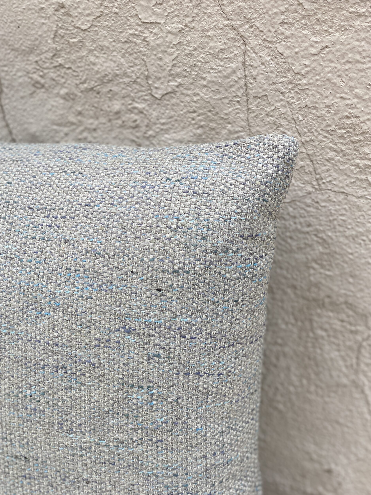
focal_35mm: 53
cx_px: 184
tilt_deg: -29.2
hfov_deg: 27.5
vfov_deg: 36.2
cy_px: 246
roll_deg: +5.3
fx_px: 757
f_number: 2
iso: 50
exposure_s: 1/122
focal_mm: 6
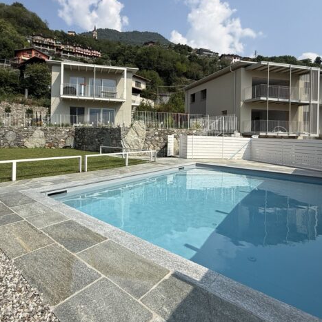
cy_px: 148
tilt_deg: -2.4
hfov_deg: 80.0
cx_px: 134
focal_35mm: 18
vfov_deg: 80.6
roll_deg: -1.0
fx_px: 189
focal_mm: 2.22
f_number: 2.2
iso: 50
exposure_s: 1/3289
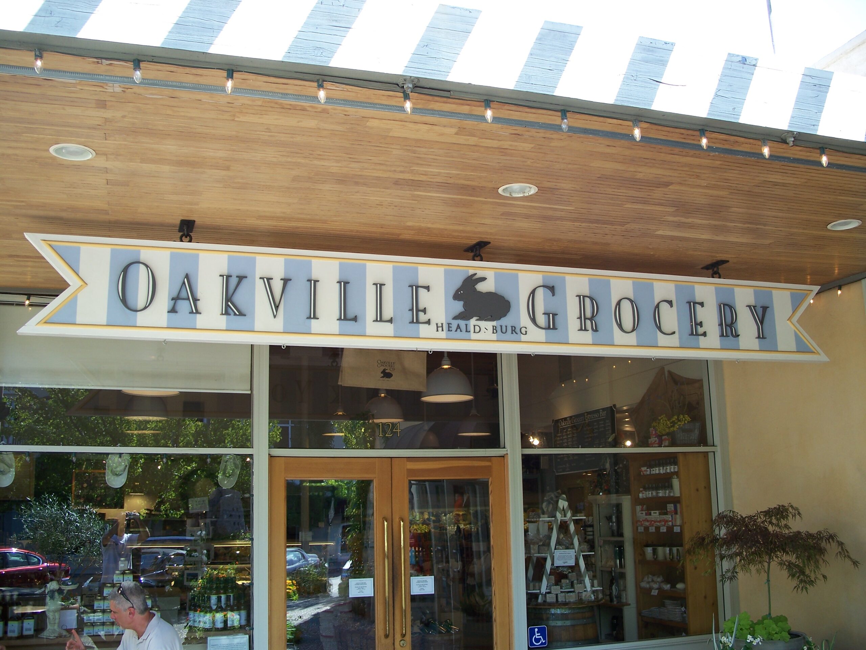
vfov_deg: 38.7
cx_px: 433
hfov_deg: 50.1
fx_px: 926
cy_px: 325
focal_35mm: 37
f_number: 2.8
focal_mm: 7.8
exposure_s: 1/80
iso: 64
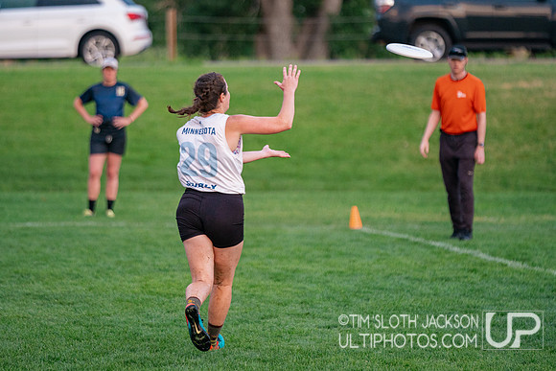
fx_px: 3871
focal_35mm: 251
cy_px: 177
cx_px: 249
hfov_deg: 8.2
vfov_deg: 5.5
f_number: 2.8
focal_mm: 200
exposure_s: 1/2500
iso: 1600
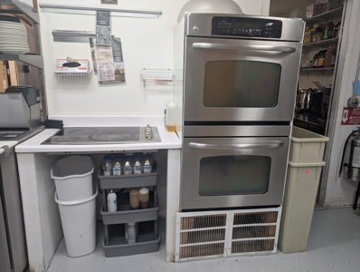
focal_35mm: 24
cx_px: 180
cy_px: 136
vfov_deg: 57.0
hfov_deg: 71.5
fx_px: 250
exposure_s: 1/24
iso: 40
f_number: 1.68
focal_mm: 6.9
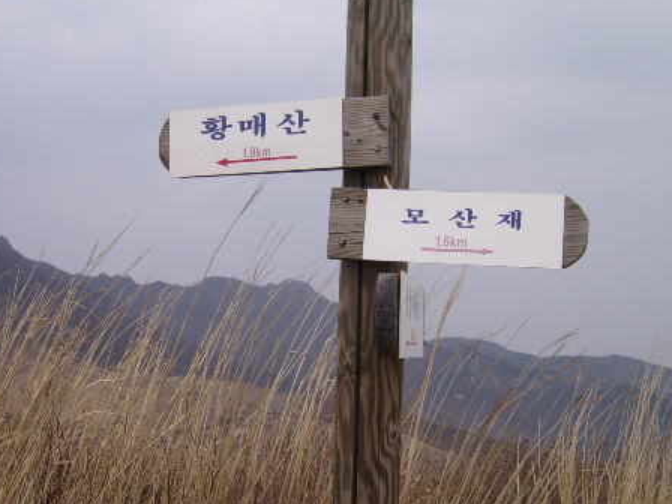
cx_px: 315
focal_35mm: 50
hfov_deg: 38.2
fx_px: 971
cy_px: 268
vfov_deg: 29.1
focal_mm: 5.95
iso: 50
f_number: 5.8
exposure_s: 1/545
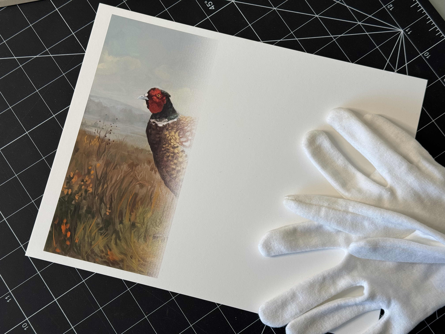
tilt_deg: -80.9
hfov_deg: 39.7
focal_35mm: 48
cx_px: 222
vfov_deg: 30.3
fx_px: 617
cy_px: 167
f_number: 1.78
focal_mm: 6.76
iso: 80
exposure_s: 1/120
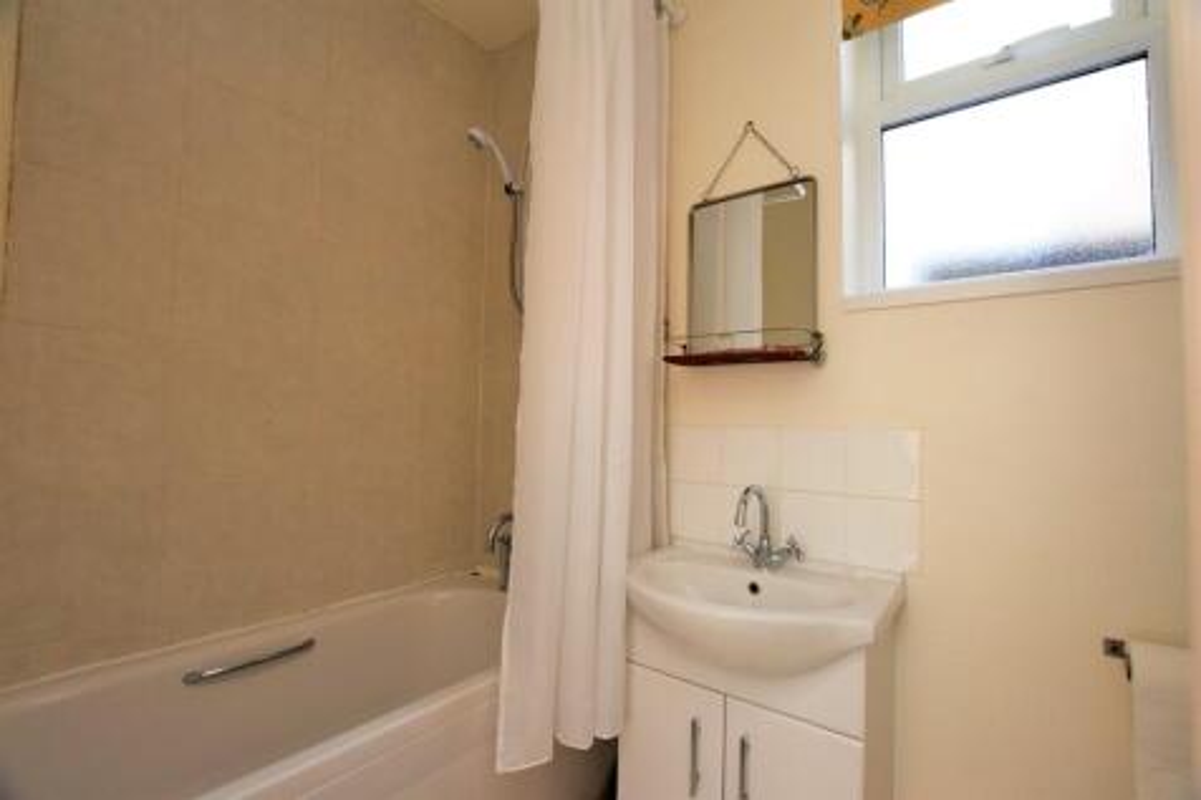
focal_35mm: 15
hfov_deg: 100.4
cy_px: 400
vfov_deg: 77.3
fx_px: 500
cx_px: 600
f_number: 5.6
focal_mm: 10
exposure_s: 1/125
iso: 800
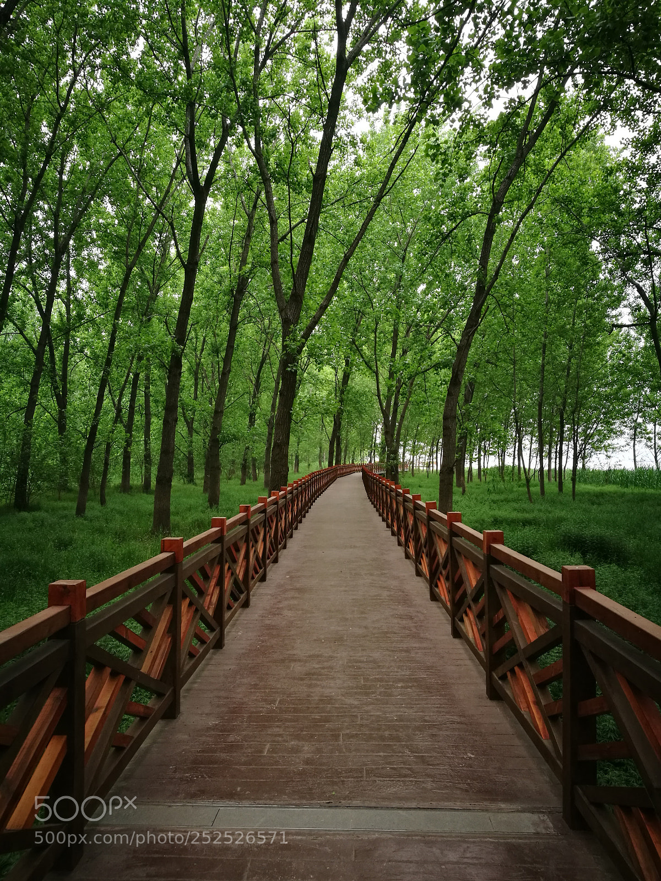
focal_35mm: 27
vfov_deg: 65.3
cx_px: 330
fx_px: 687
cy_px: 440
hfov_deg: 51.4
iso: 160
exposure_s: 1/33.3
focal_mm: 4.5
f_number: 2.2
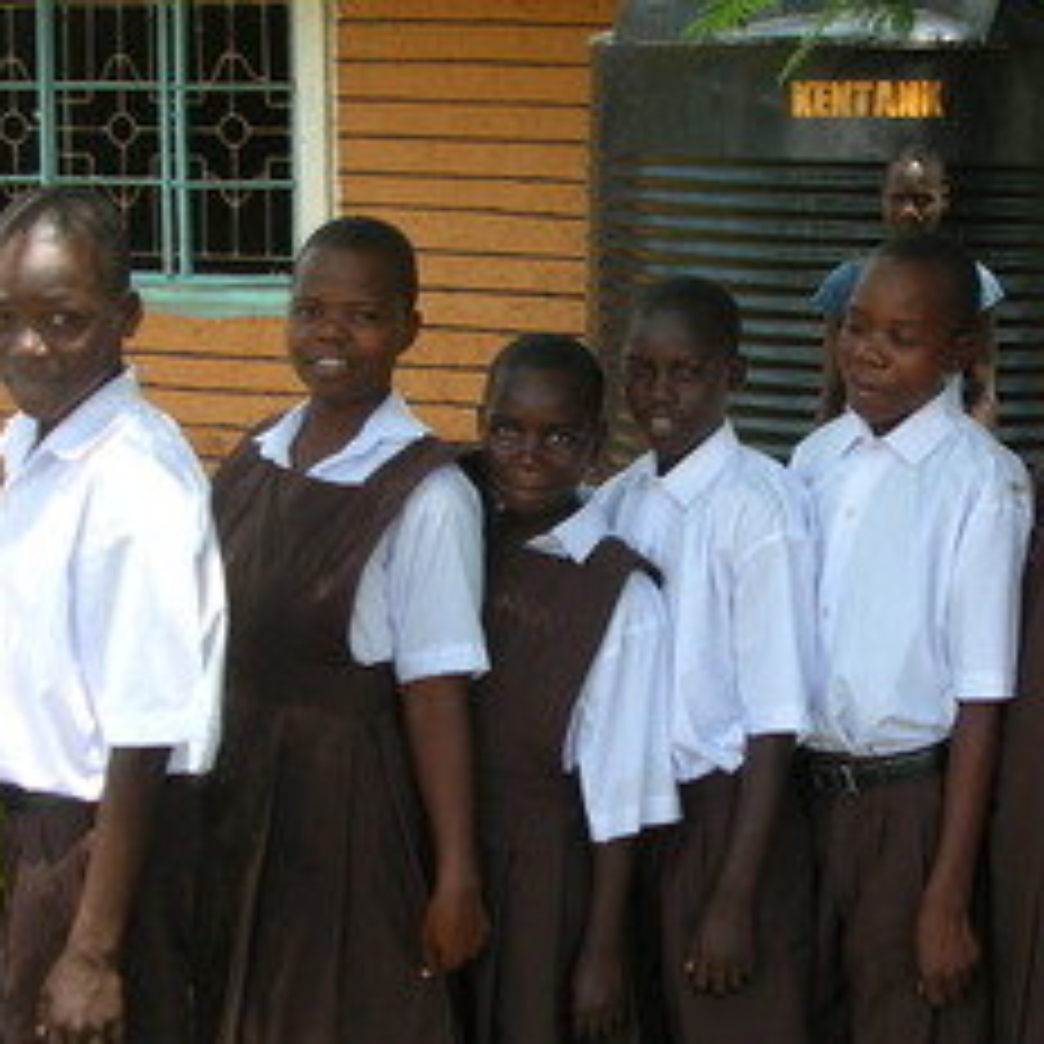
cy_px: 619
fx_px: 2184
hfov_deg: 26.6
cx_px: 756
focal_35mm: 64
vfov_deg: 26.8
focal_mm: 5.8
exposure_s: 1/226
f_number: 2.8
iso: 50
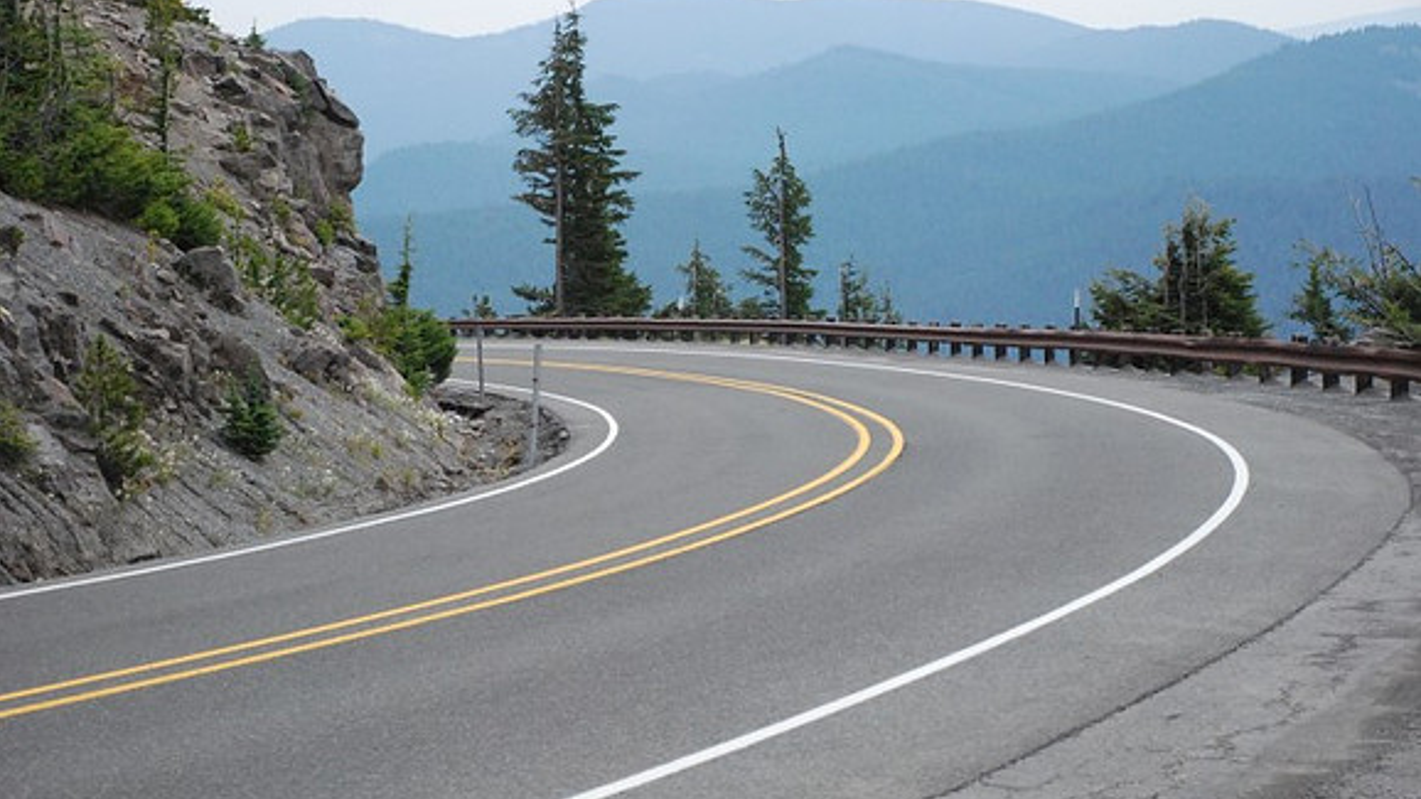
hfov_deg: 21.8
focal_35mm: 98
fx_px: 3692
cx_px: 710
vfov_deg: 12.3
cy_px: 461
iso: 1600
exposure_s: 1/4000
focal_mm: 62
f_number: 5.3
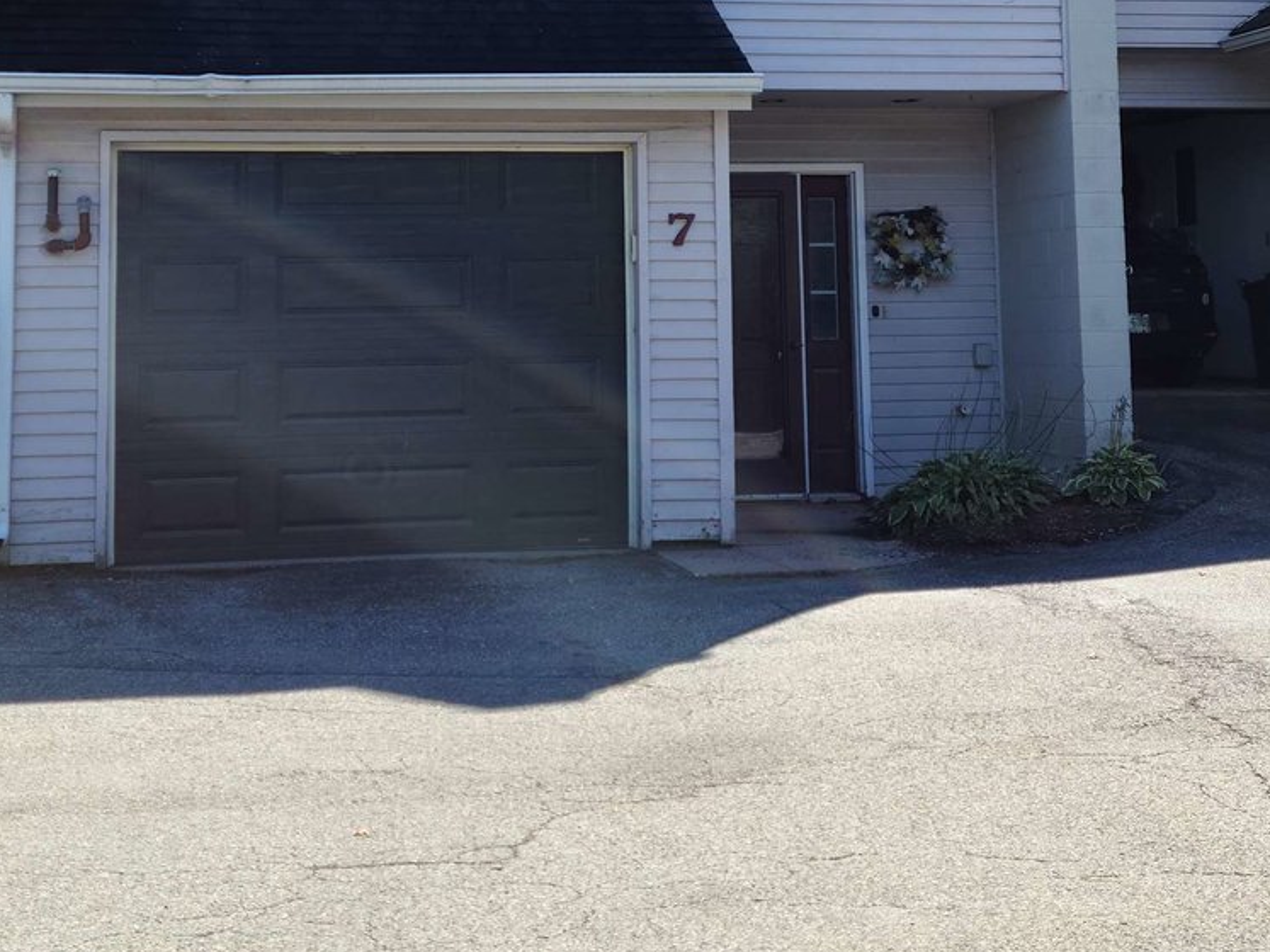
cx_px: 564
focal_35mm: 60
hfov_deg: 32.2
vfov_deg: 23.7
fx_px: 2201
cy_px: 92
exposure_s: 1/348
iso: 25
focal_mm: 5.9
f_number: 2
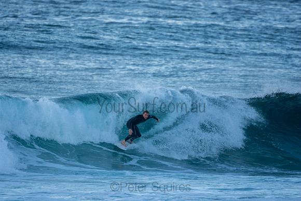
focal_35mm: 750
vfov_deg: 1.8
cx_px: 150
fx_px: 6272
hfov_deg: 2.7
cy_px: 100
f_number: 5.6
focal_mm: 500
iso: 280
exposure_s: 1/400
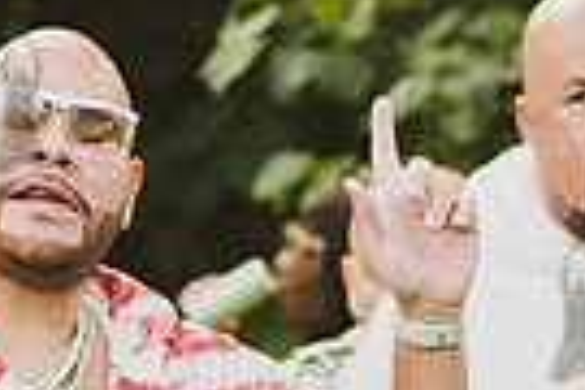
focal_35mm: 801
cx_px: 109
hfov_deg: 2.6
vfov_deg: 1.7
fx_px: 13015
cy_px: 465
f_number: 4.5
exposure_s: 1/250
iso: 1000
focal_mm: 112
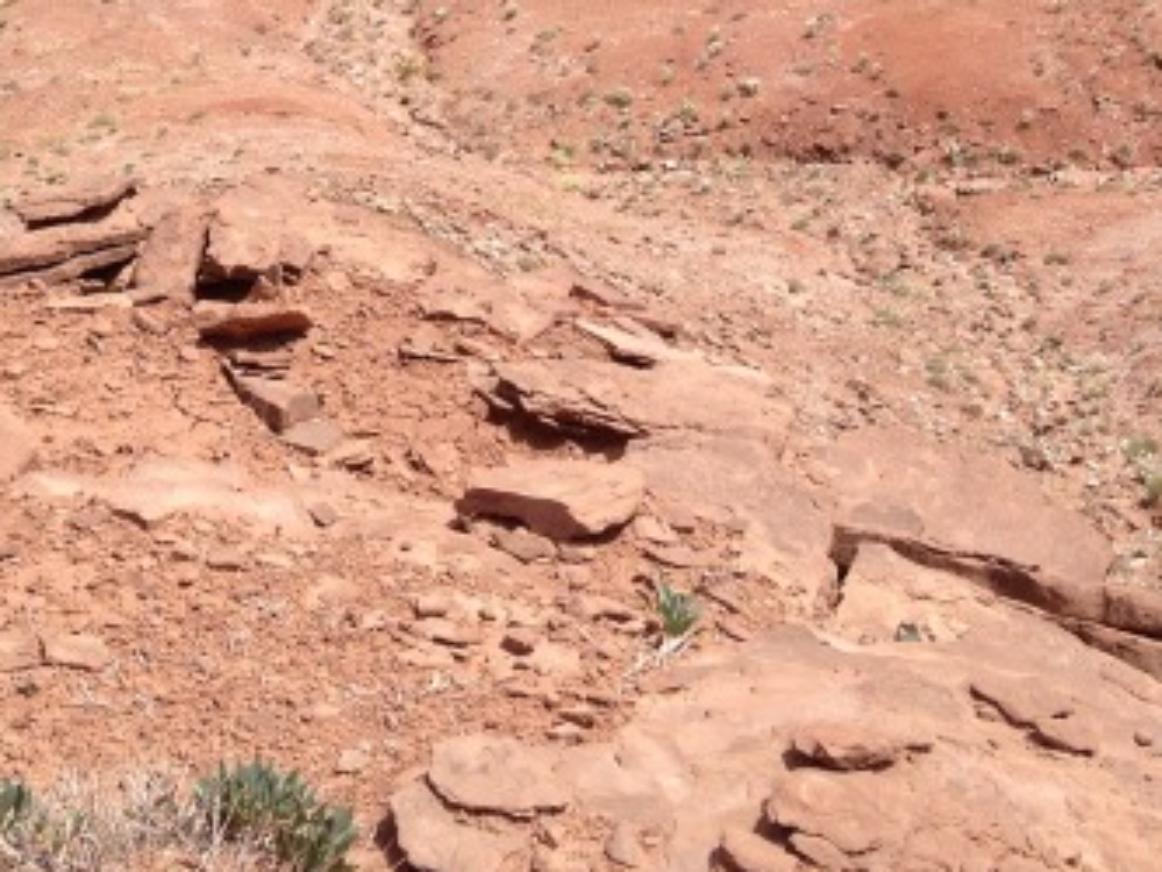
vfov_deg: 16.9
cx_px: 262
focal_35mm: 84
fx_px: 2821
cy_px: -153
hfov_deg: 23.0
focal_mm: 4.28
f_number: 2.4
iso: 50
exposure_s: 1/2123
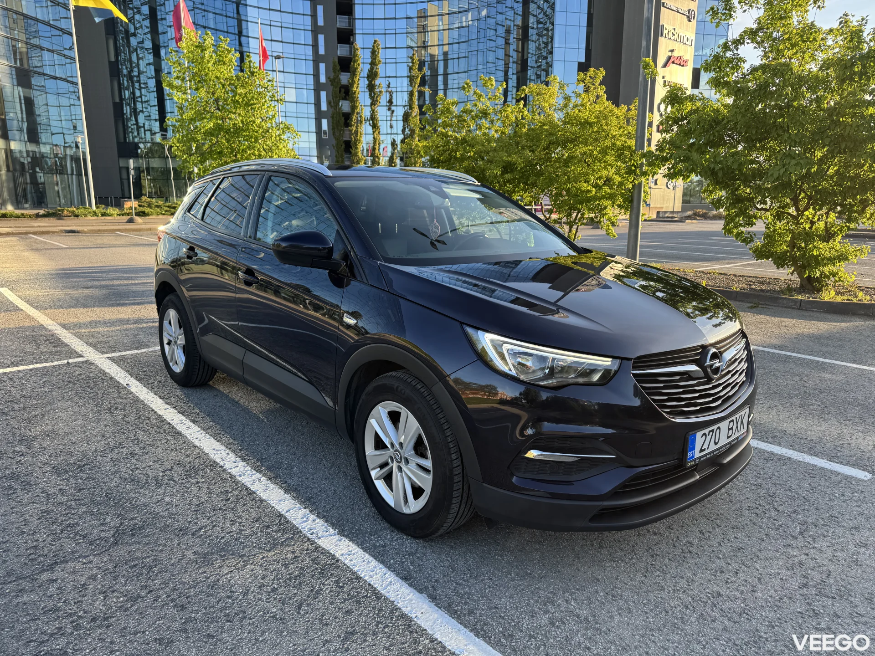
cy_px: 328
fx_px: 607
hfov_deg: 71.6
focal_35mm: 24
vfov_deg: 56.8
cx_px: 438
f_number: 1.8
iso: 80
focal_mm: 6.8
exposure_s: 1/467
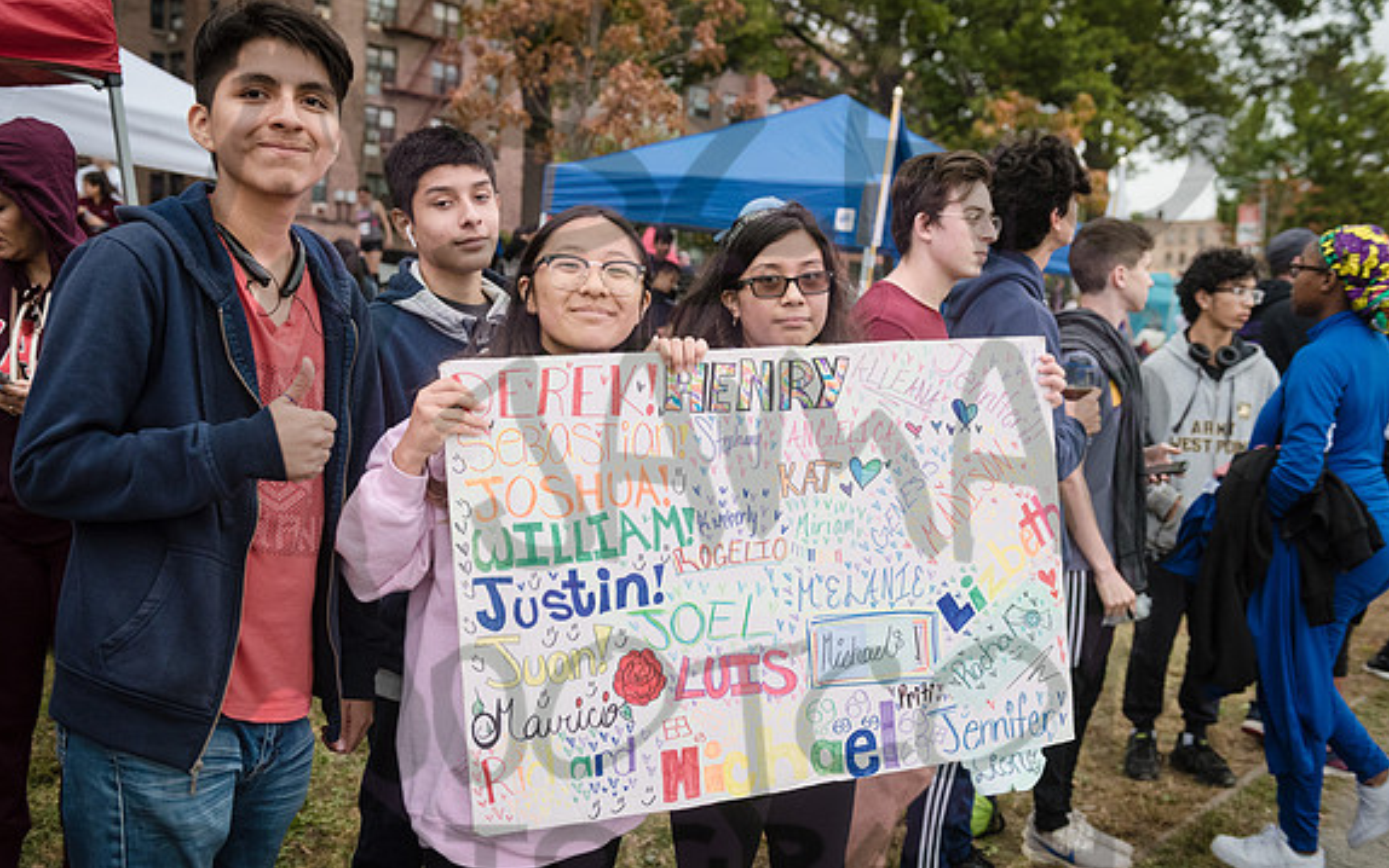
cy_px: 446
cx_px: 694
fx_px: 1325
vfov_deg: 36.3
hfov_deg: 55.3
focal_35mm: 35
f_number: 4
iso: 1600
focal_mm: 34
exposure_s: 1/3200
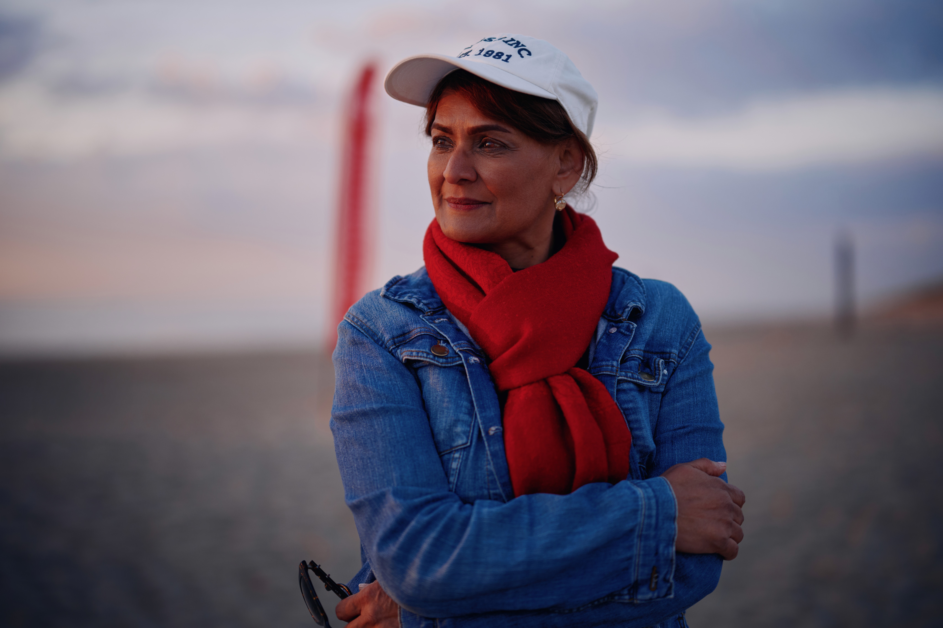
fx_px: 1310
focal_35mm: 50
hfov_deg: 39.6
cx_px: 472
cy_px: 314
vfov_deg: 27.0
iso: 100
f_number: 1.2
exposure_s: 1/800
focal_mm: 50
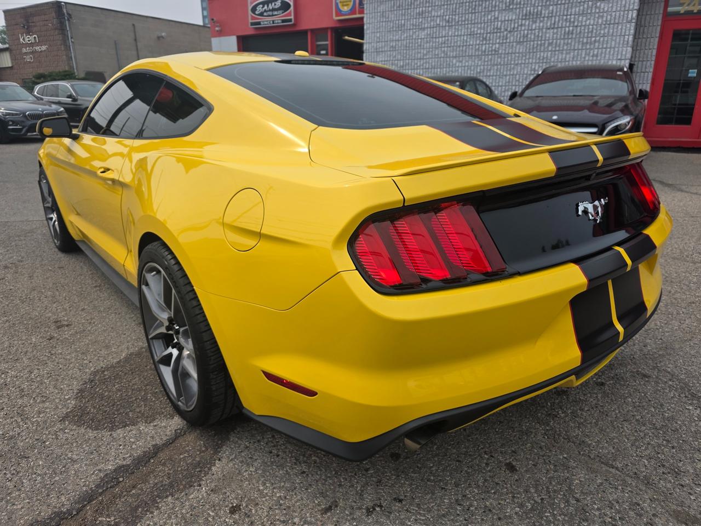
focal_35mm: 23
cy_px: 263
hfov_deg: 73.9
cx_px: 350
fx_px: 466
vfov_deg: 58.9
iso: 40
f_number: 1.7
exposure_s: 1/2805
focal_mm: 6.3
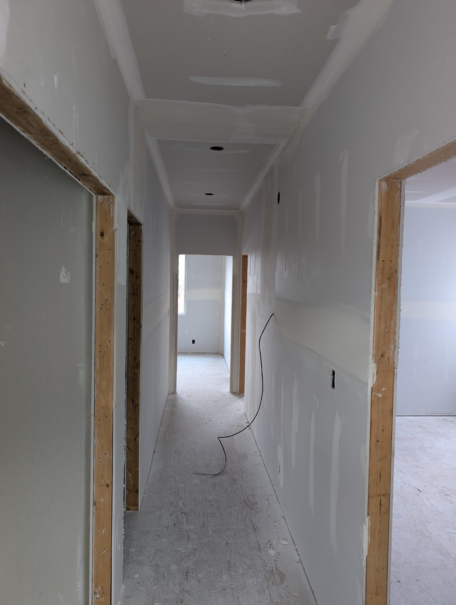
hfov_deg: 56.9
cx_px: 228
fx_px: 420
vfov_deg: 71.5
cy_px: 302
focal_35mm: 24
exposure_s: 1/29.1
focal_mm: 6.9
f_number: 1.68
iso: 73
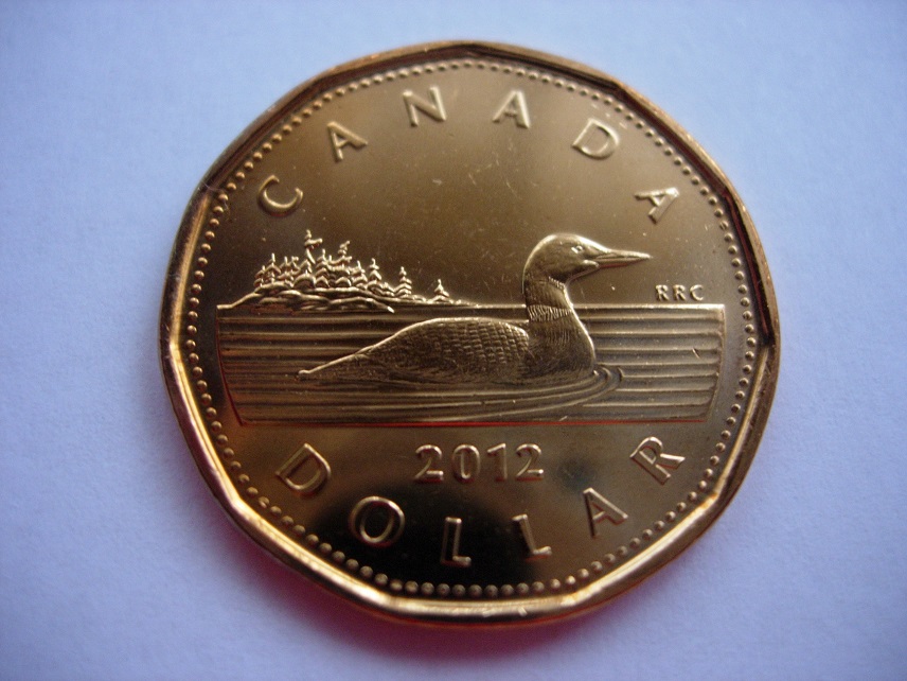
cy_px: 340
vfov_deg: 37.7
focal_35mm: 38
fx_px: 996
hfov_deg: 49.0
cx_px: 454
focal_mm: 7.8
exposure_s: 1/32
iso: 163
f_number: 2.8
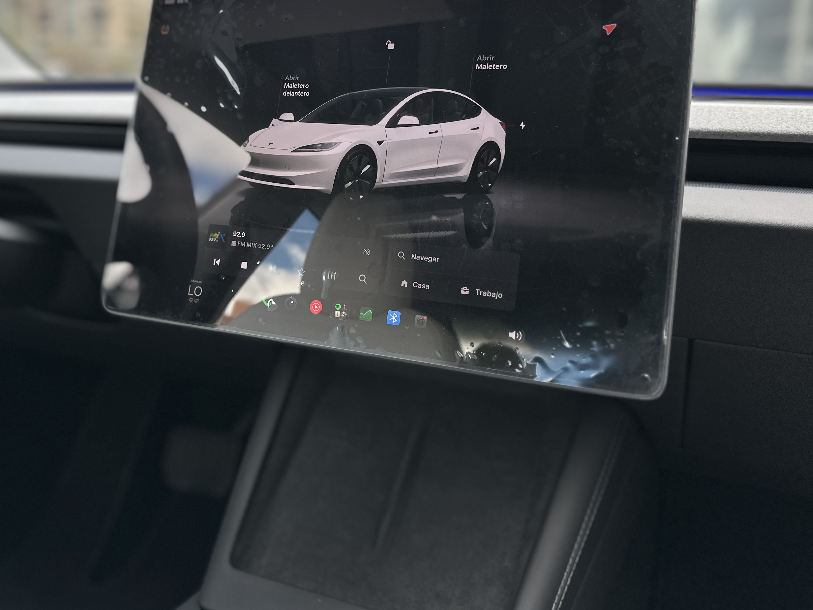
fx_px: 752
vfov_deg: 43.6
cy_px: 211
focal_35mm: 32
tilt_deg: -8.7
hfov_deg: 56.5
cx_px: 337
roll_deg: -2.1
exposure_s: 1/1639
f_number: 1.78
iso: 80
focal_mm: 6.86
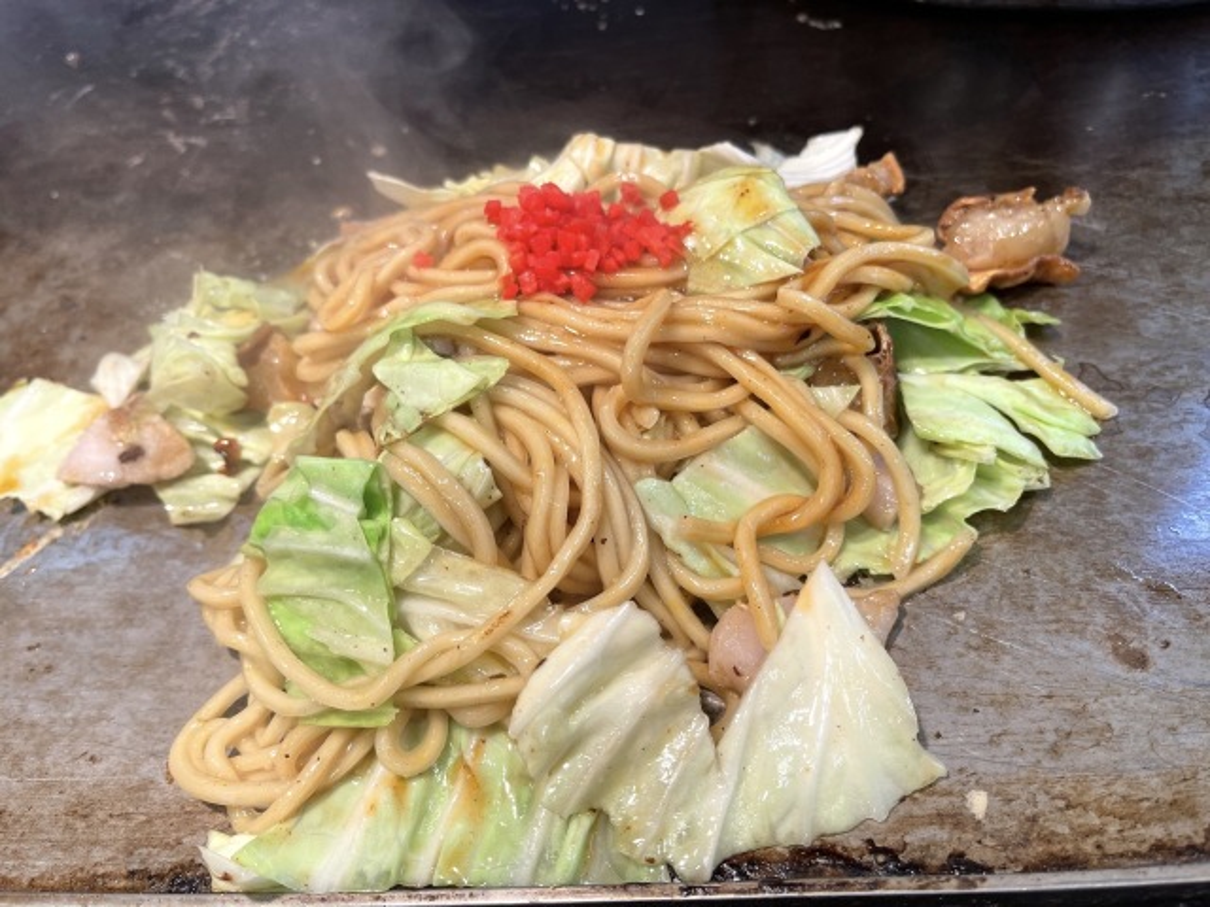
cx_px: 605
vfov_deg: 53.1
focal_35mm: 26
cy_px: 454
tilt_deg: -46.5
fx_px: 909
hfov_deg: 67.3
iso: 80
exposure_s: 1/120
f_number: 1.6
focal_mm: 5.1
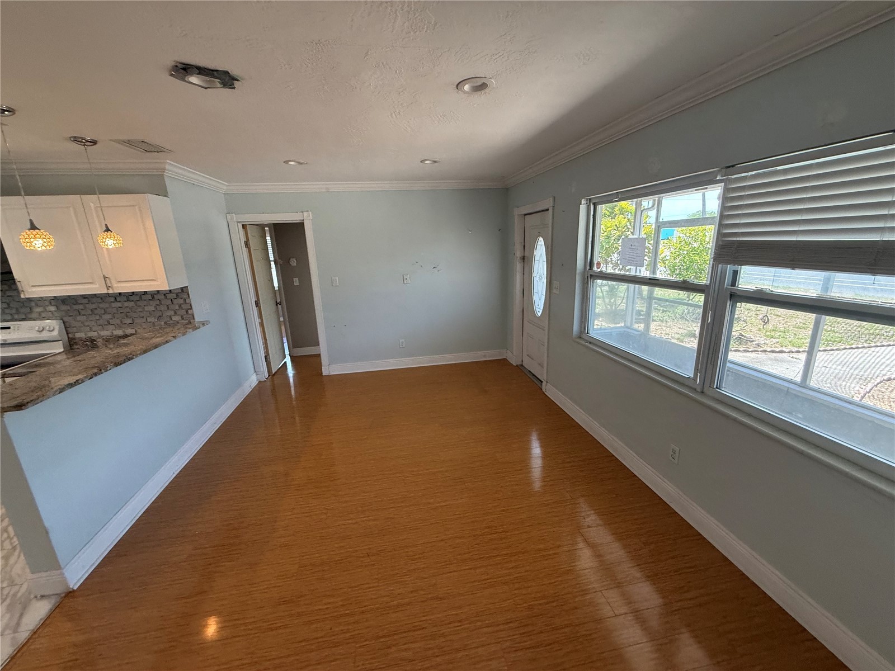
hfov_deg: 102.1
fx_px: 362
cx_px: 448
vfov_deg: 85.7
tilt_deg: -8.9
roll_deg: +4.1
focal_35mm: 14
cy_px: 336
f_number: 2.2
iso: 200
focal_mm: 2.22
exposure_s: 1/120
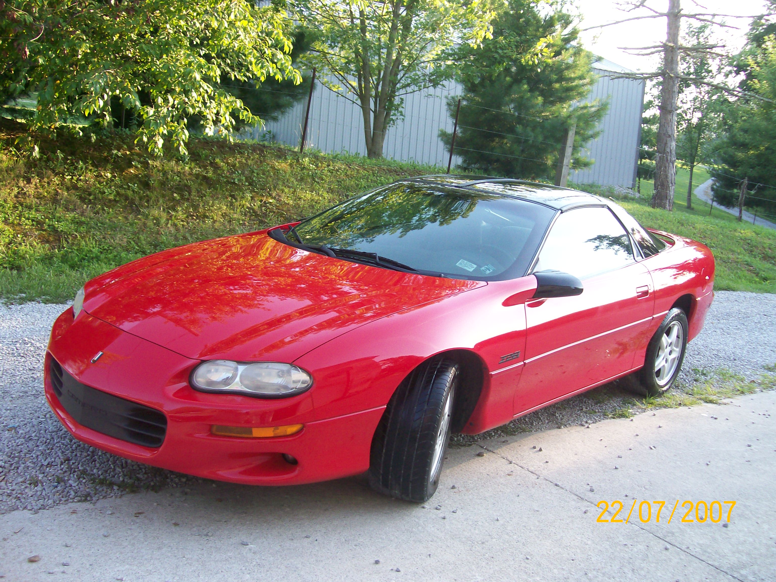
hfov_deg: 51.4
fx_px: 807
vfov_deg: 39.7
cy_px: 291
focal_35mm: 36
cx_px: 388
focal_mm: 6
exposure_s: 1/157
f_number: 2.7
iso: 80
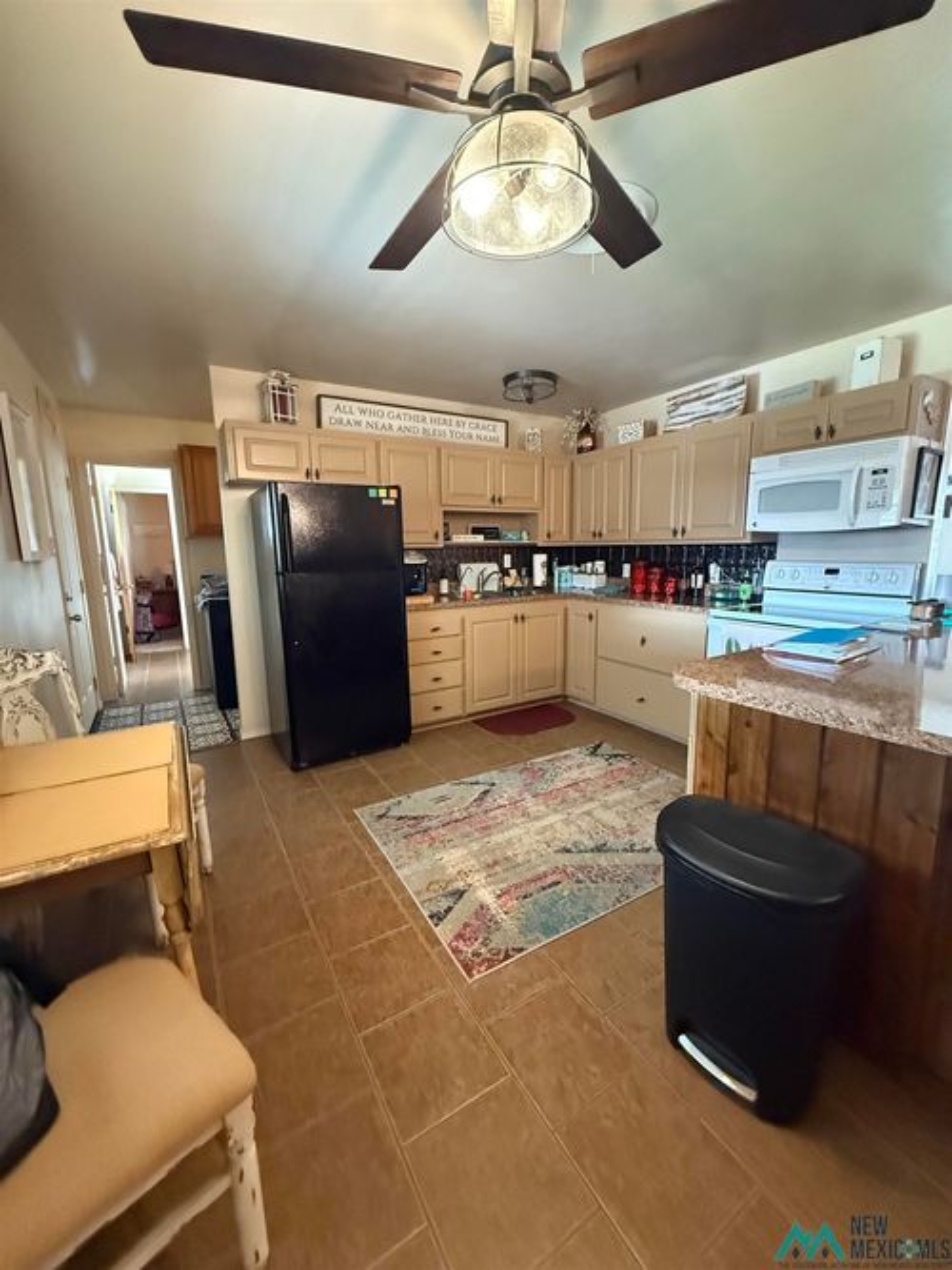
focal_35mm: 14
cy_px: 635
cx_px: 476
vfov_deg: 102.1
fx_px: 514
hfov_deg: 85.7
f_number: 2.2
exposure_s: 1/60
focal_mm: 2.22
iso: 1250
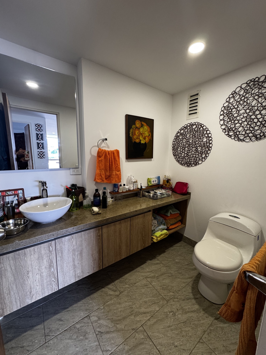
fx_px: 143
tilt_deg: -9.0
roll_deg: +0.0
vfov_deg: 102.1
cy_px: 178
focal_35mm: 14
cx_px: 133
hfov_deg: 85.7
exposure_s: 1/60
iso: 200
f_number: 2.2
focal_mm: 2.22
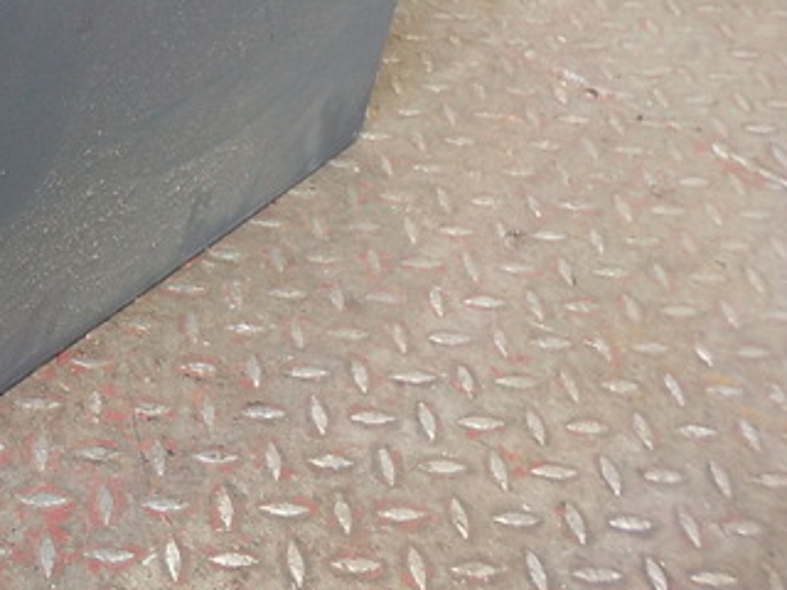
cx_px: 74
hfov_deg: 30.7
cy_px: 17
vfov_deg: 23.5
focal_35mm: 60
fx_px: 1364
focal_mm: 4.1
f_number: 3.3
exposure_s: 1/30
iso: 200
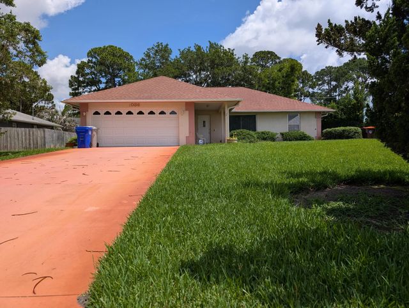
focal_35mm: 24
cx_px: 204
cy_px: 154
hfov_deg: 71.5
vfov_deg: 56.9
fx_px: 284
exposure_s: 1/1727
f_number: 1.68
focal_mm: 6.9
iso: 21
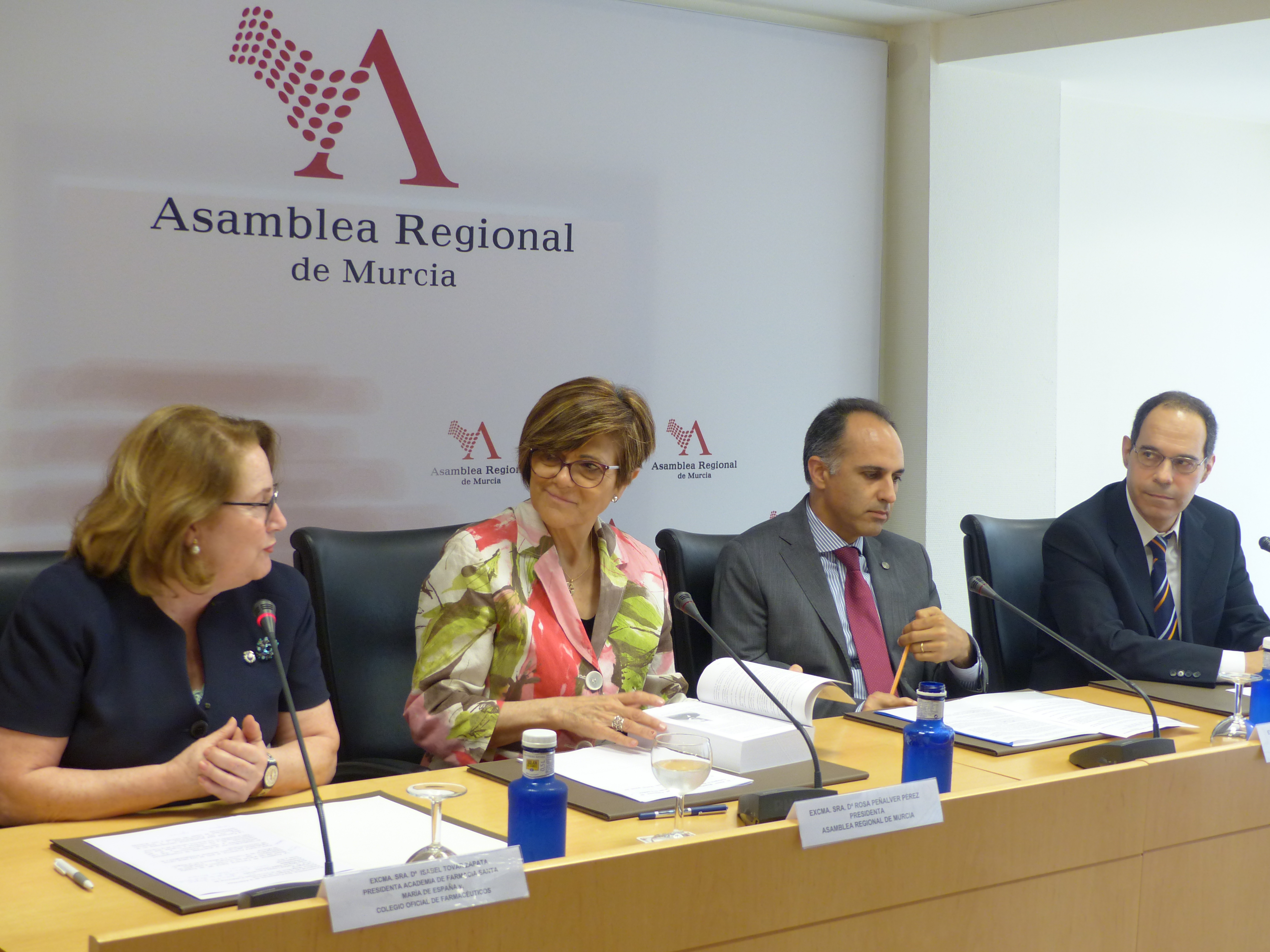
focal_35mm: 56
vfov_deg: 26.1
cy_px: 476
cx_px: 635
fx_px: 2055
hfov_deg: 34.3
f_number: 2.8
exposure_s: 1/60
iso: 160
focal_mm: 10.1
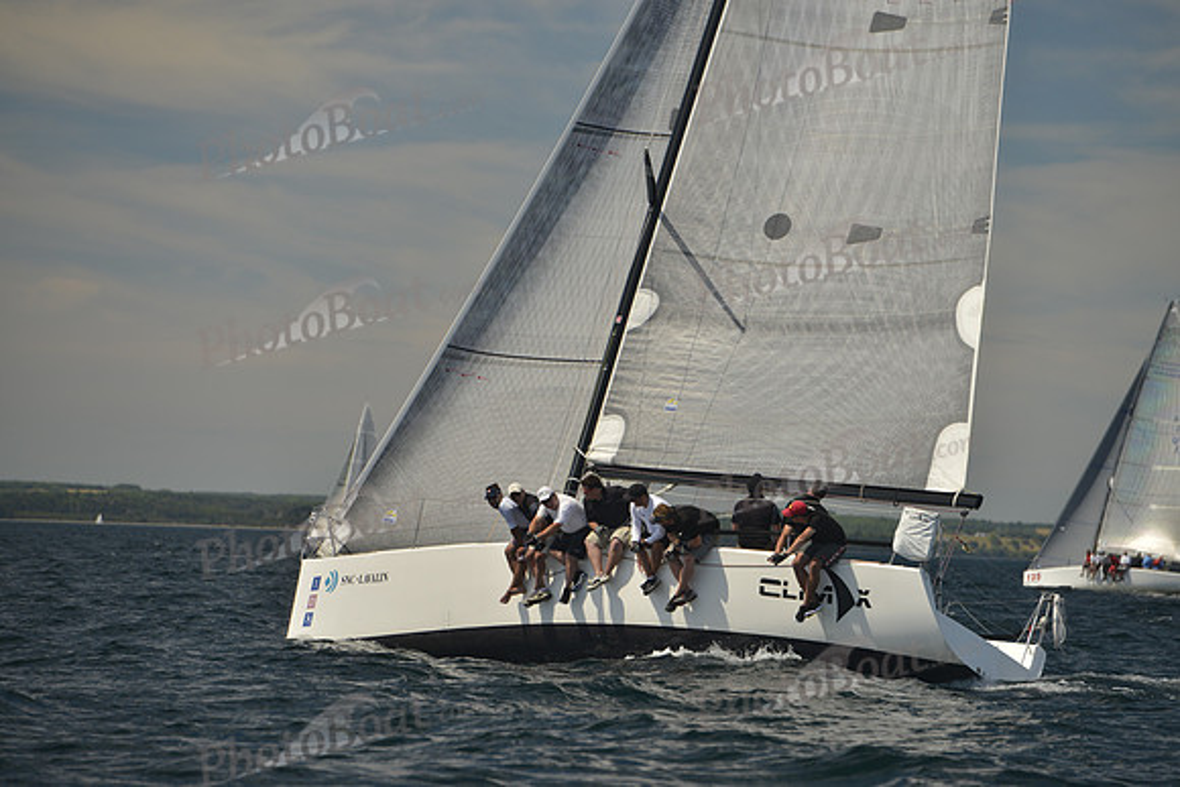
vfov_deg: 7.6
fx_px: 5901
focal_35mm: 180
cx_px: 590
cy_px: 394
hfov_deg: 11.4
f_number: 5
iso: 200
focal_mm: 180
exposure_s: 1/1000
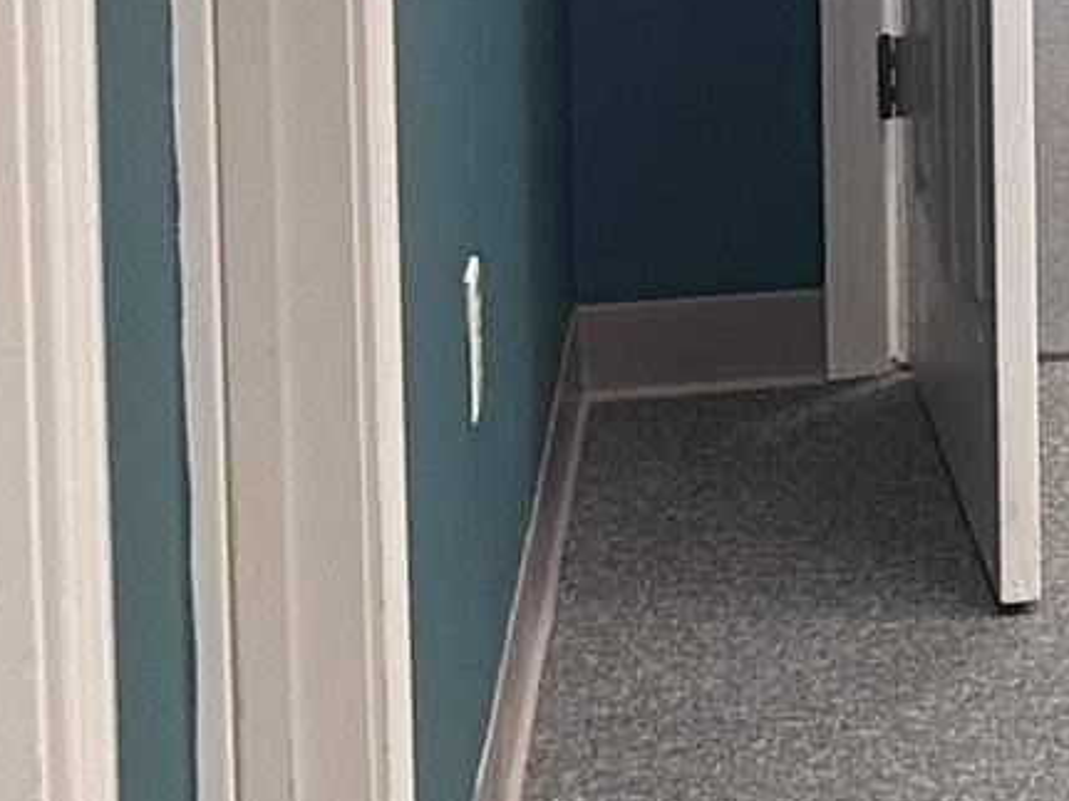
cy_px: -610
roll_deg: -1.3
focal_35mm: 171
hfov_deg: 9.3
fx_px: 5279
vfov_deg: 8.4
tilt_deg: -5.3
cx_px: 3138
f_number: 1.78
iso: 160
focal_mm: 6.86
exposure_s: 1/60
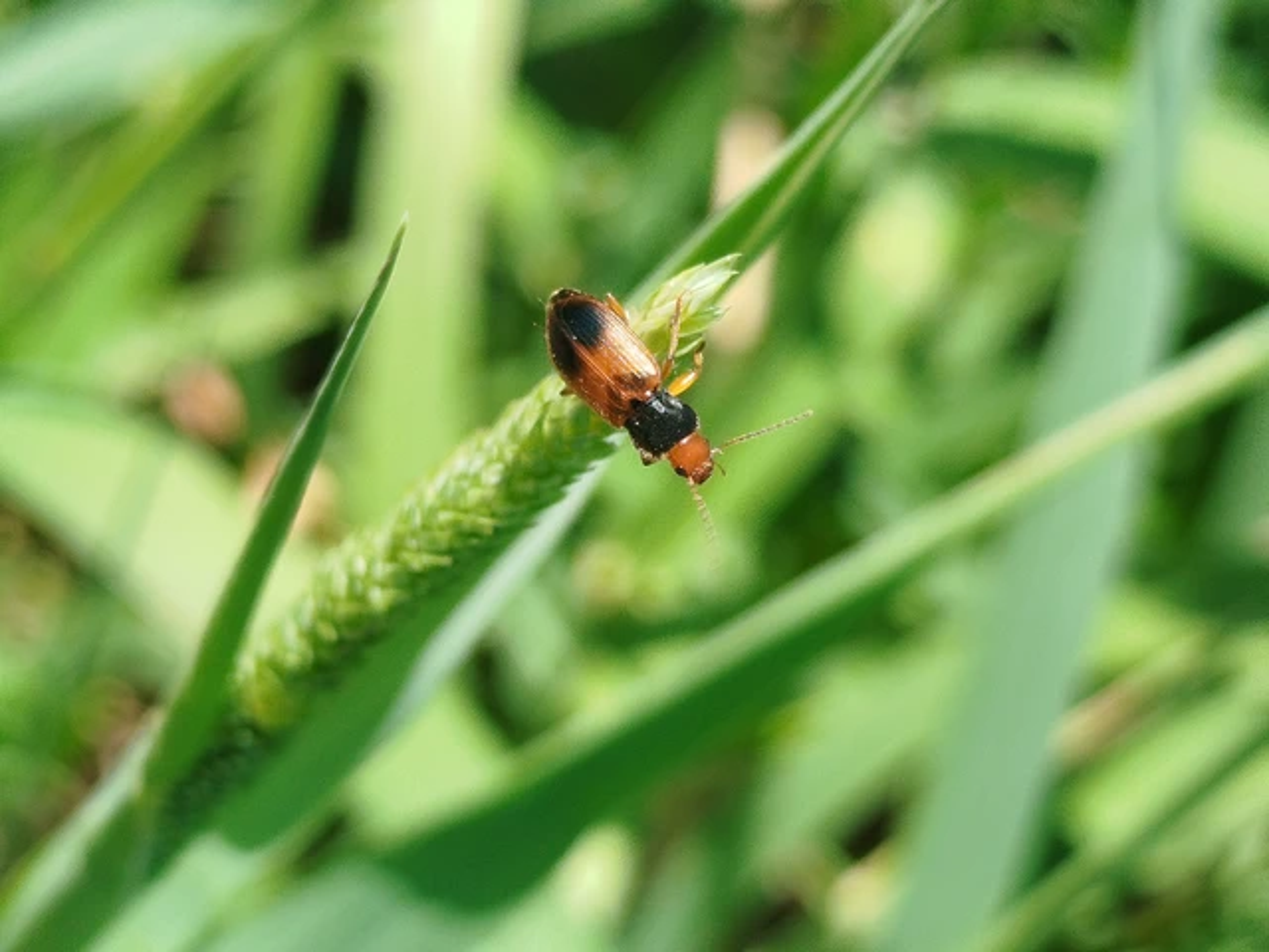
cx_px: 634
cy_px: 476
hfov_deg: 61.7
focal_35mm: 29
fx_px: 1063
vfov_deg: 48.2
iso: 50
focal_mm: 5.31
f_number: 1.7
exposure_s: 1/274
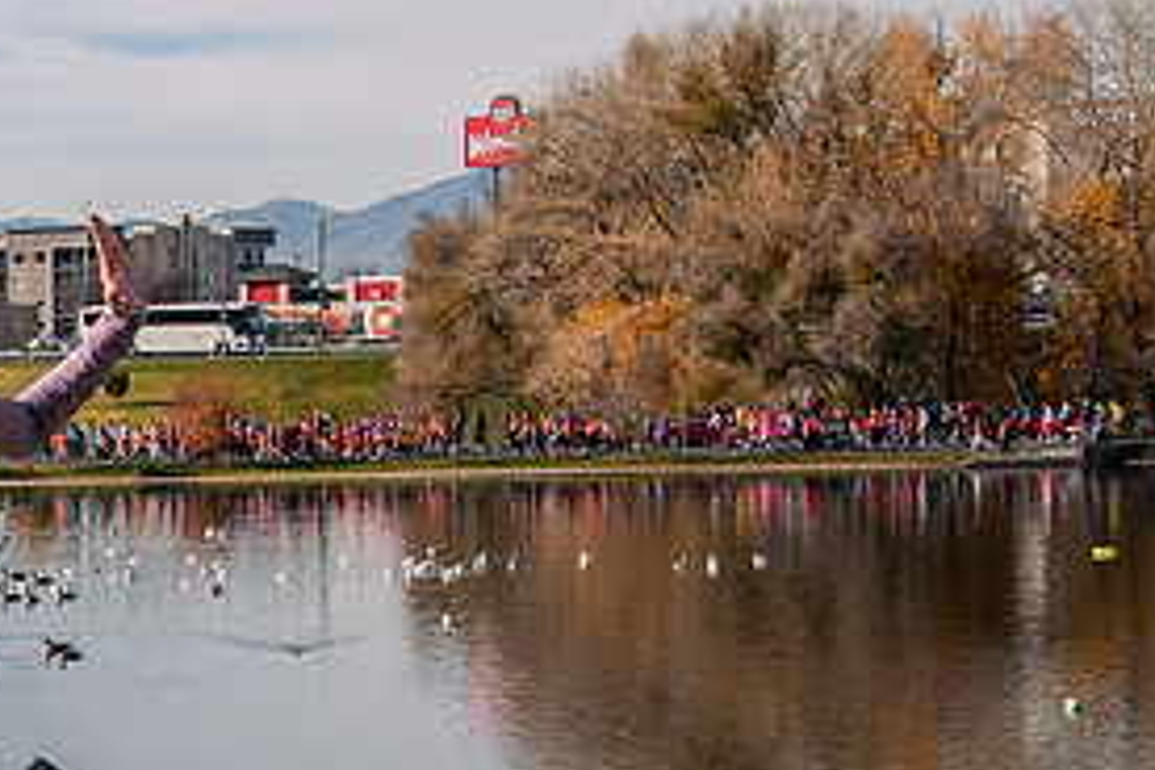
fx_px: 4235
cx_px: -889
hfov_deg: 13.9
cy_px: 673
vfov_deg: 10.3
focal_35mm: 132
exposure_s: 1/1000
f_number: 10
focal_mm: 32
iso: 800
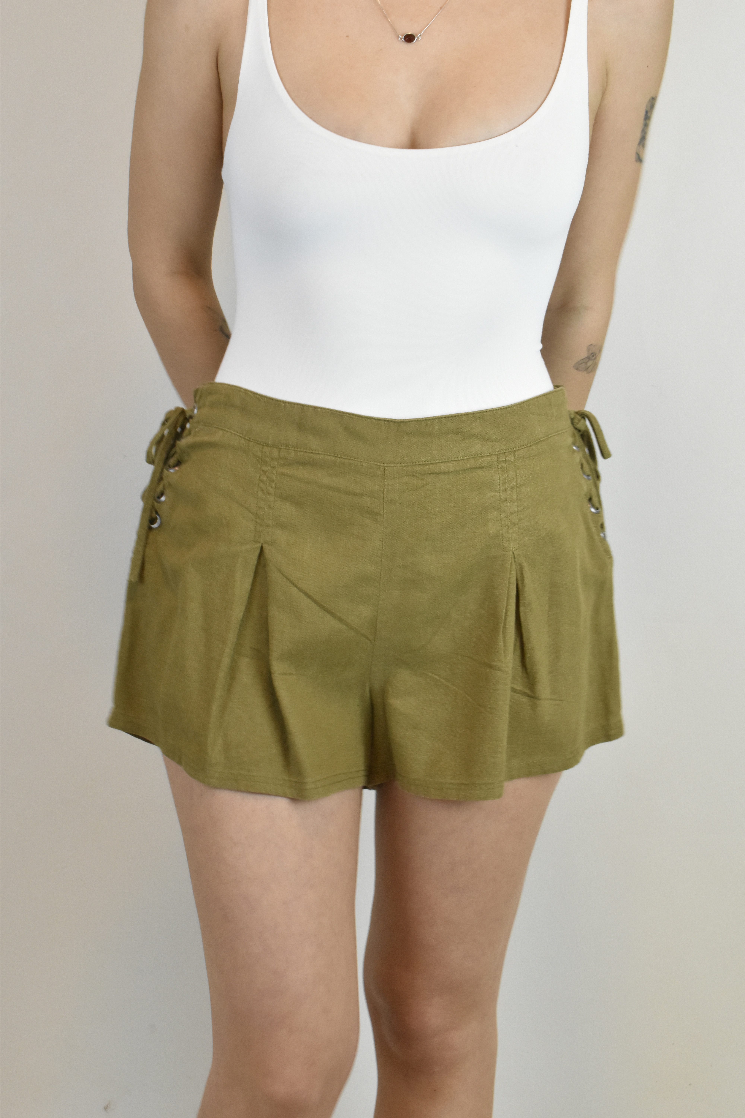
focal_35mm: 63
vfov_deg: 31.9
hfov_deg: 21.6
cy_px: 559
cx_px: 372
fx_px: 1955
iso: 1600
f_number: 18
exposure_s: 1/40
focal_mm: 42
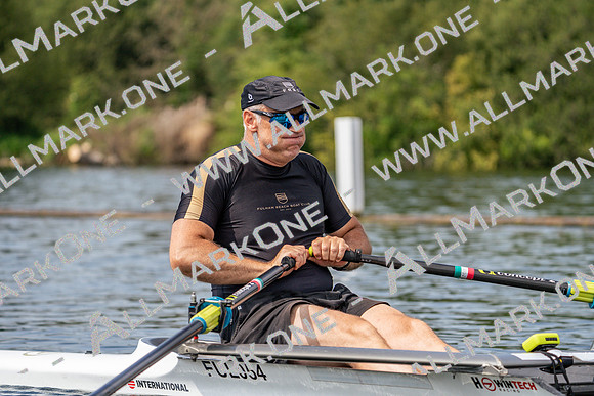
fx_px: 3301
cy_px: 198
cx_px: 297
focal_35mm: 200
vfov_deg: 6.9
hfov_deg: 10.3
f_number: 5.6
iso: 320
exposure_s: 1/1600
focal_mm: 200
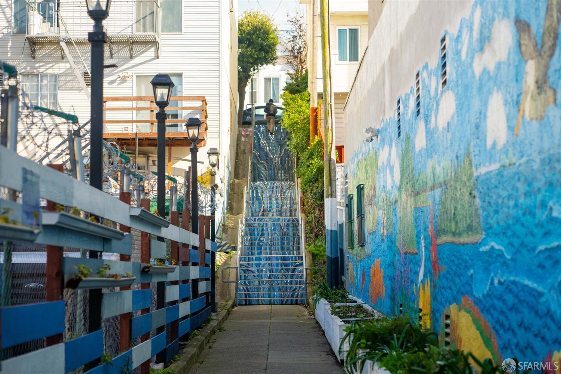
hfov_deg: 23.9
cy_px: 187
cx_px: 280
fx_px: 1324
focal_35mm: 85
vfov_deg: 16.1
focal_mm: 85
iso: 320
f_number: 4
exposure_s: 1/160
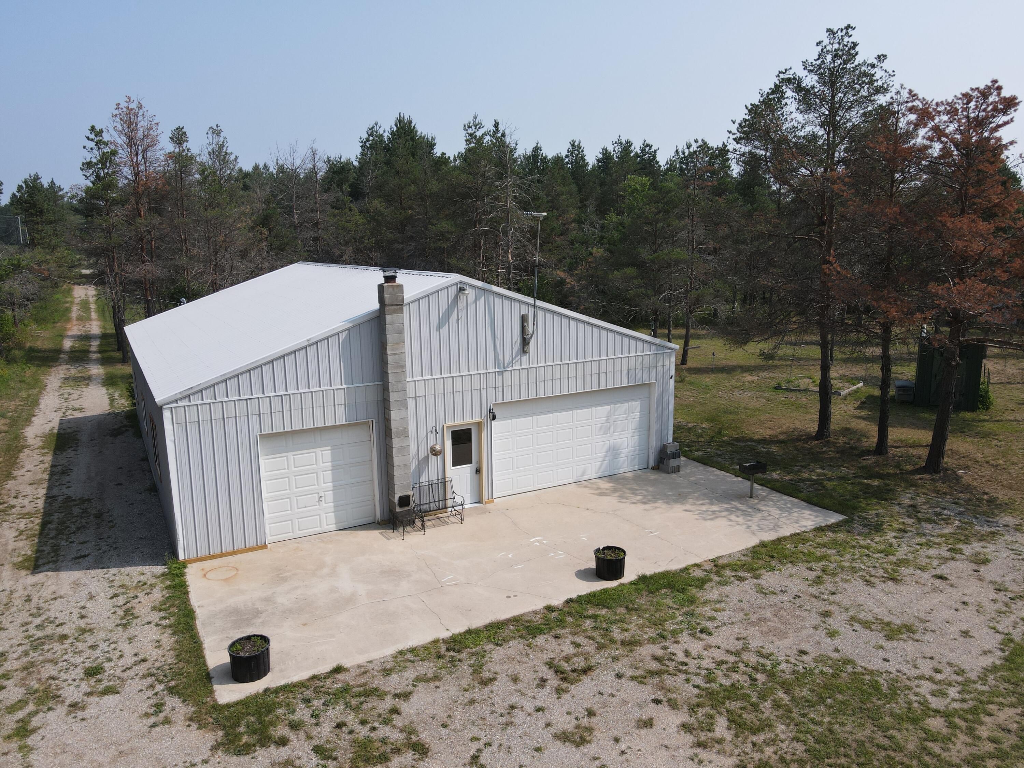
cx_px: 512
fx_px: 710
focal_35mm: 24
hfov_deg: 71.6
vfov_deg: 56.8
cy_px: 384
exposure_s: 1/725
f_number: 2.8
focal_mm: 4.5
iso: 100
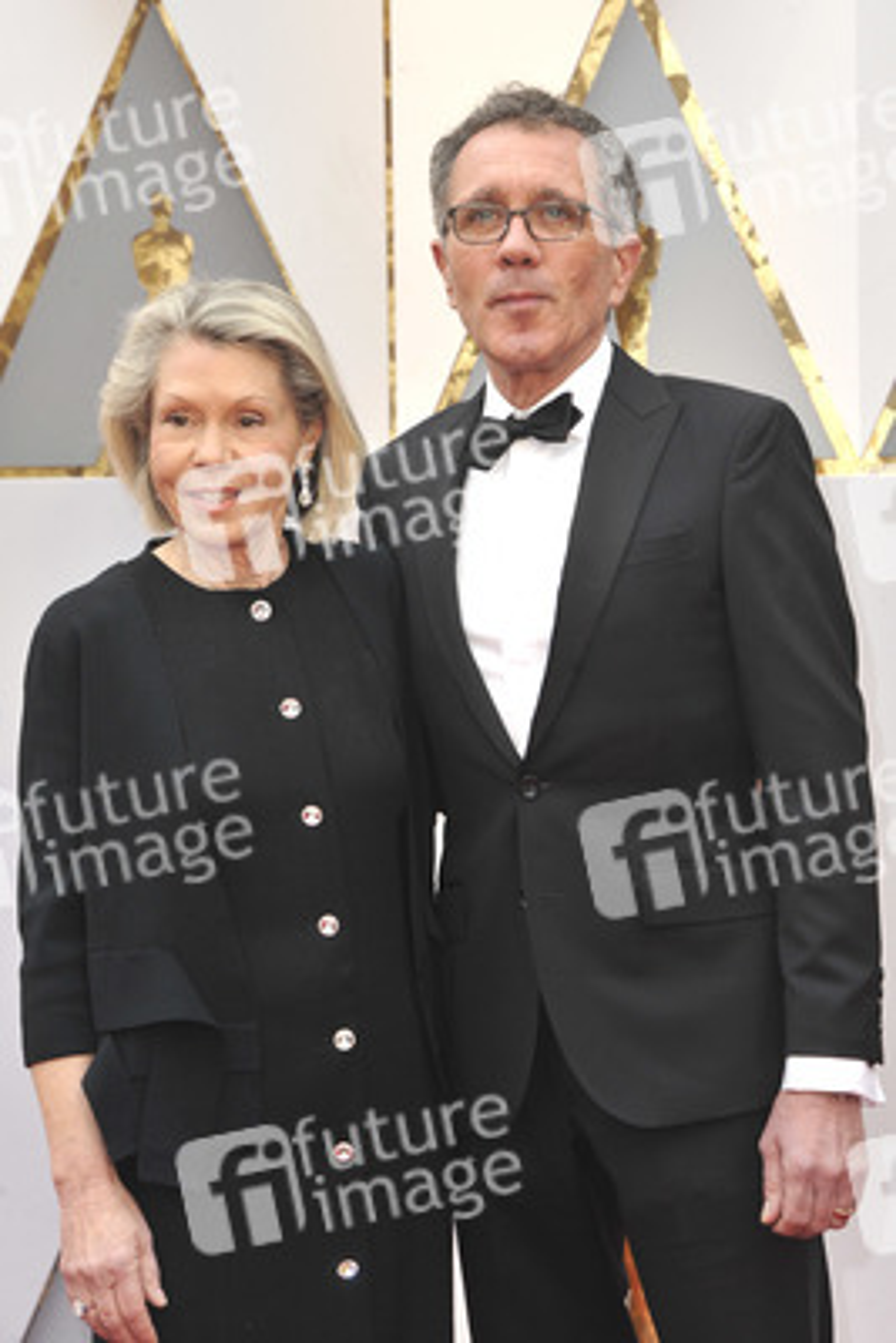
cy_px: 672
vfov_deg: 16.4
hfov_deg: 11.0
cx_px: 448
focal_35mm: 125
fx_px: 4662
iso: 1000
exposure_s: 1/250
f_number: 8
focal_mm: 125
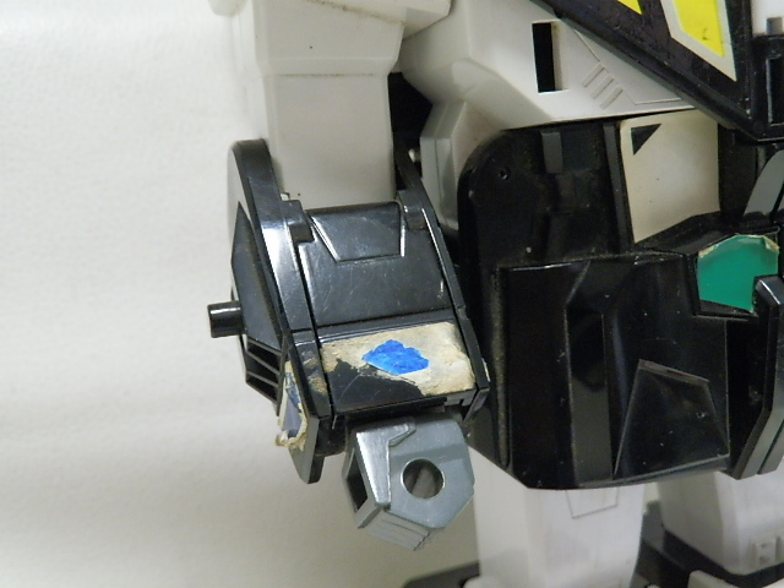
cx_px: 392
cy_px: 294
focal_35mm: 34
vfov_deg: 41.8
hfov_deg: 54.0
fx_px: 770
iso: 320
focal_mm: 6.17
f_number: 3.5
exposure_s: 1/8
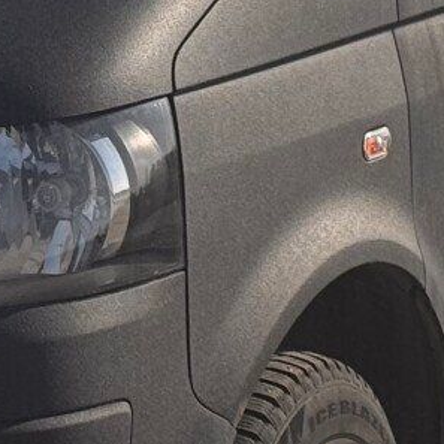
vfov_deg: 6.3
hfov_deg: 6.3
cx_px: 3
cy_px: 113
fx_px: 4049
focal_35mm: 279
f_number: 1.78
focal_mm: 6.76
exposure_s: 1/4049
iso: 64
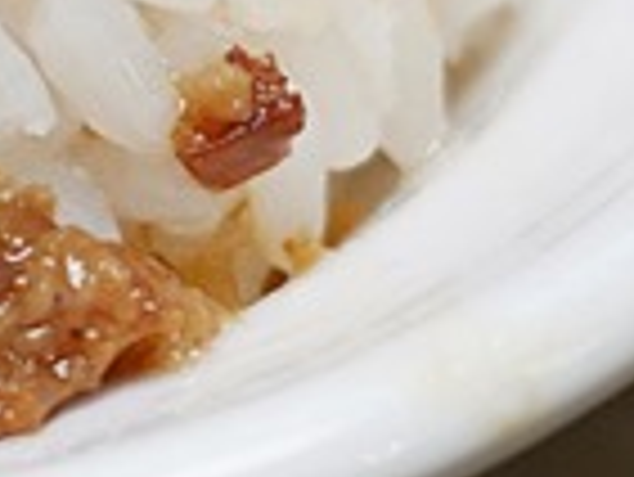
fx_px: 3648
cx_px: -562
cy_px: -340
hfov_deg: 9.4
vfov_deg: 7.3
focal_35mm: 199
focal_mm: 14
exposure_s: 1/100
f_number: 2.5
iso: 200
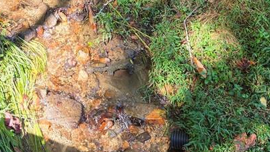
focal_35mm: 64
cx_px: 57
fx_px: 458
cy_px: -33
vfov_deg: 17.9
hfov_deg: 32.0
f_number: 1.8
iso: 50
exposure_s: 1/180
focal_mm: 5.4
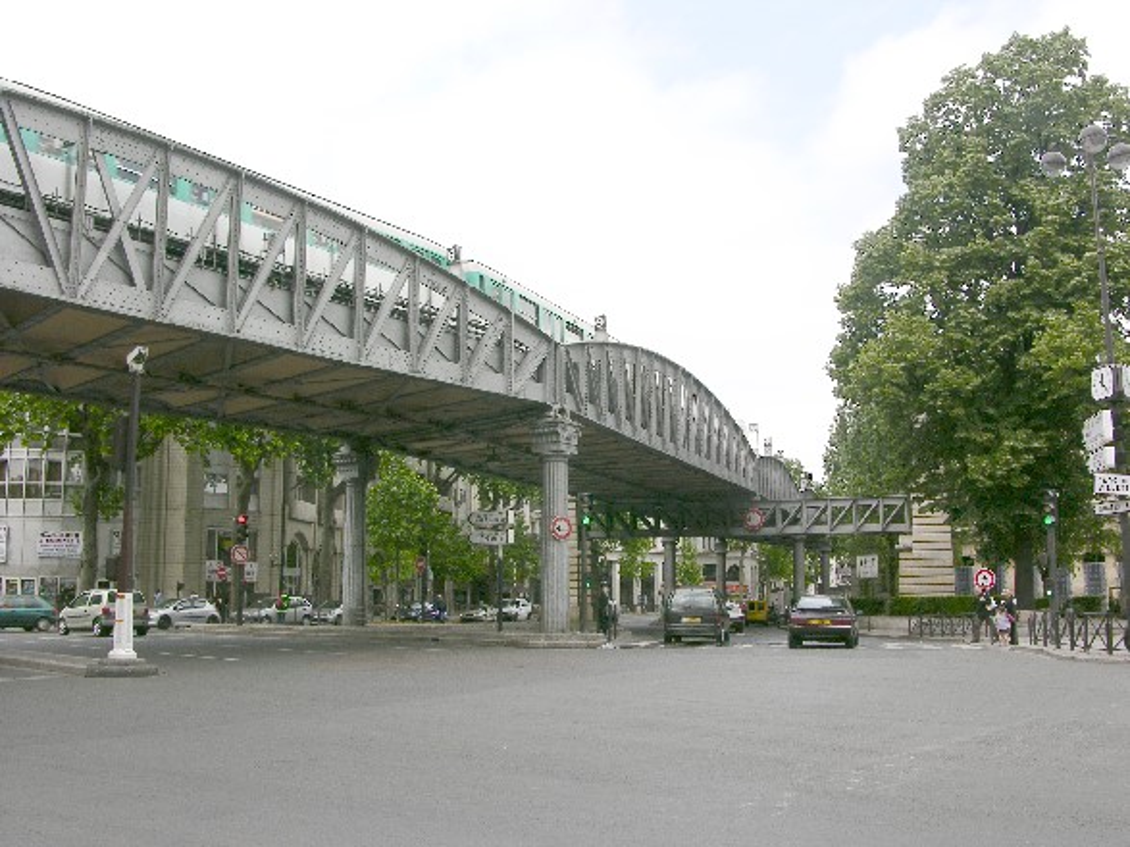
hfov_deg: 52.6
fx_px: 1142
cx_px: 565
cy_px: 424
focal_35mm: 35
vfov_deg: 40.7
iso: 50
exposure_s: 1/89.6
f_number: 8
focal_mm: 8.9
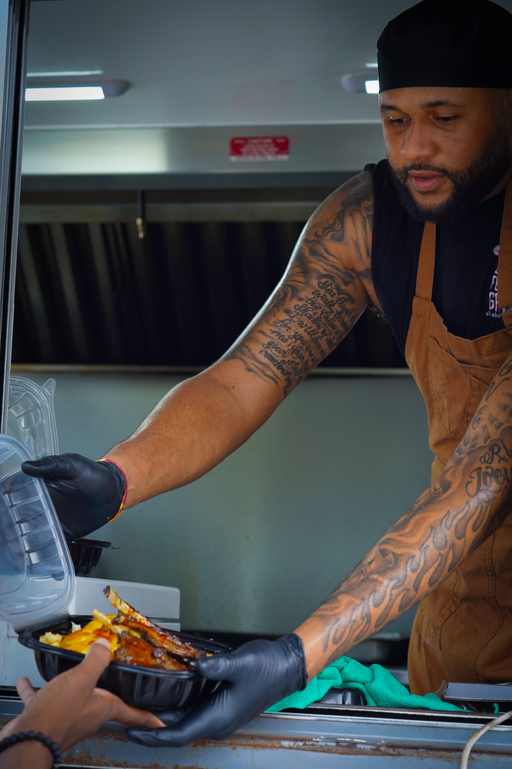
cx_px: 256
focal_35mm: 67
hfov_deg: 20.3
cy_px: 384
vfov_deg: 30.1
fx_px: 1429
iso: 320
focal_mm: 67
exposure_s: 1/50
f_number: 5.6
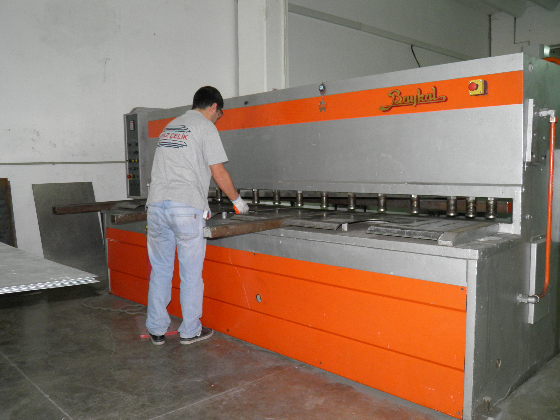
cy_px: 210
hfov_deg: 60.0
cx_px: 280
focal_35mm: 30
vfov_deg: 46.8
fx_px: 485
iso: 200
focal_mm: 5.5
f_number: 3
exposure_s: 1/40
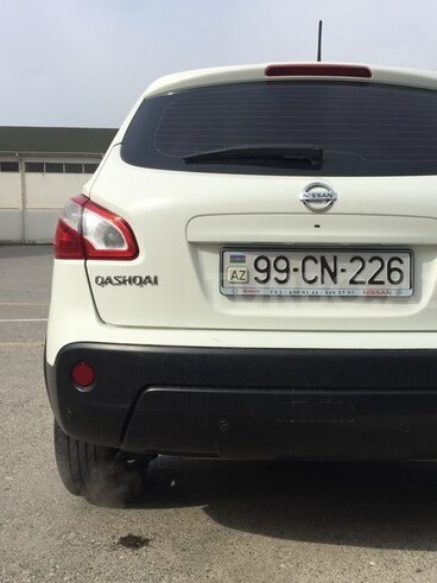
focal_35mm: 39
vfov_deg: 47.9
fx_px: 657
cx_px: 325
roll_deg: -2.0
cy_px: 290
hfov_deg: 36.0
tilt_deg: -5.5
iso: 32
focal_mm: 4.15
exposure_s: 1/2475
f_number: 2.2
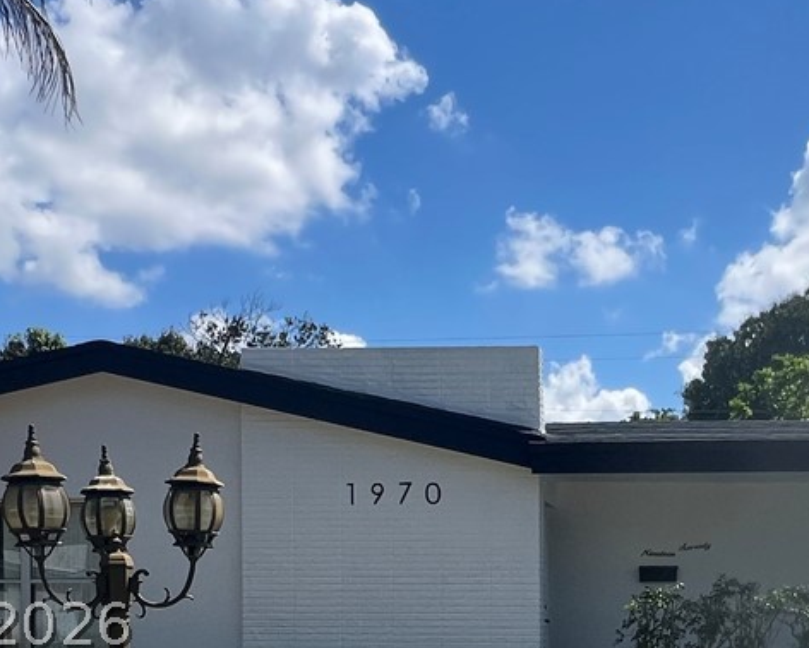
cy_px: 624
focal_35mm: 43
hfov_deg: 40.9
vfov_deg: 32.5
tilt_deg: -3.6
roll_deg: -0.2
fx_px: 1030
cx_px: 656
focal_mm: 1.57
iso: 32
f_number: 1.8
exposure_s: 1/1623
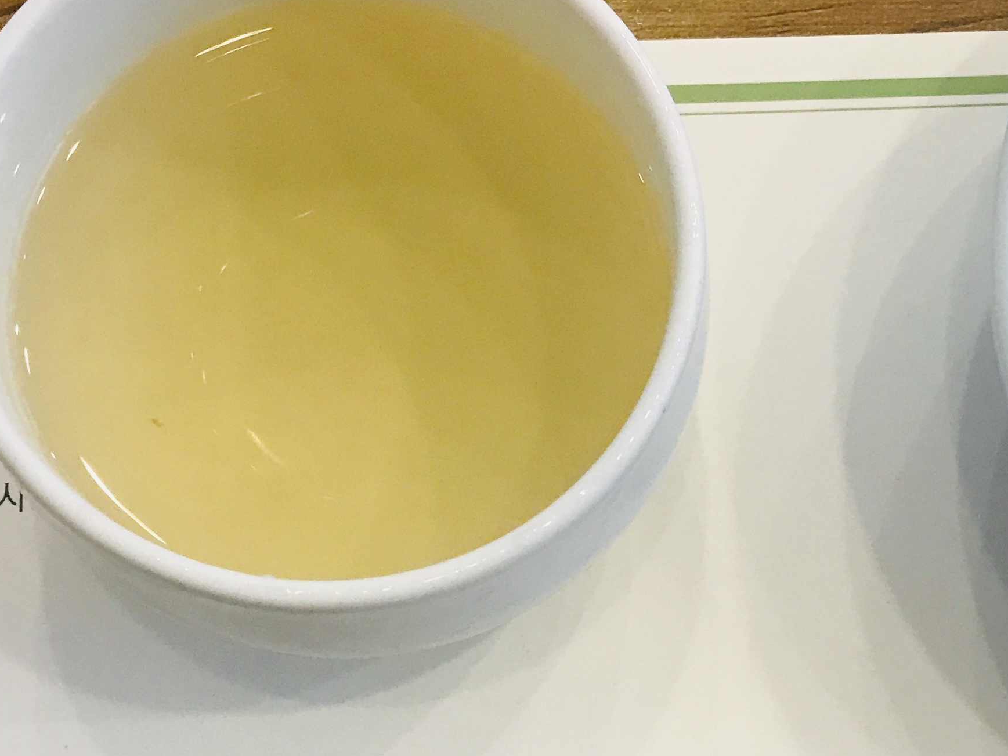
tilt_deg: -78.4
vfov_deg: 22.3
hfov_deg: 29.5
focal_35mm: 65
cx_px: 718
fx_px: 1893
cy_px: 605
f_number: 1.8
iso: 32
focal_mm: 3.99
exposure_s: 1/30
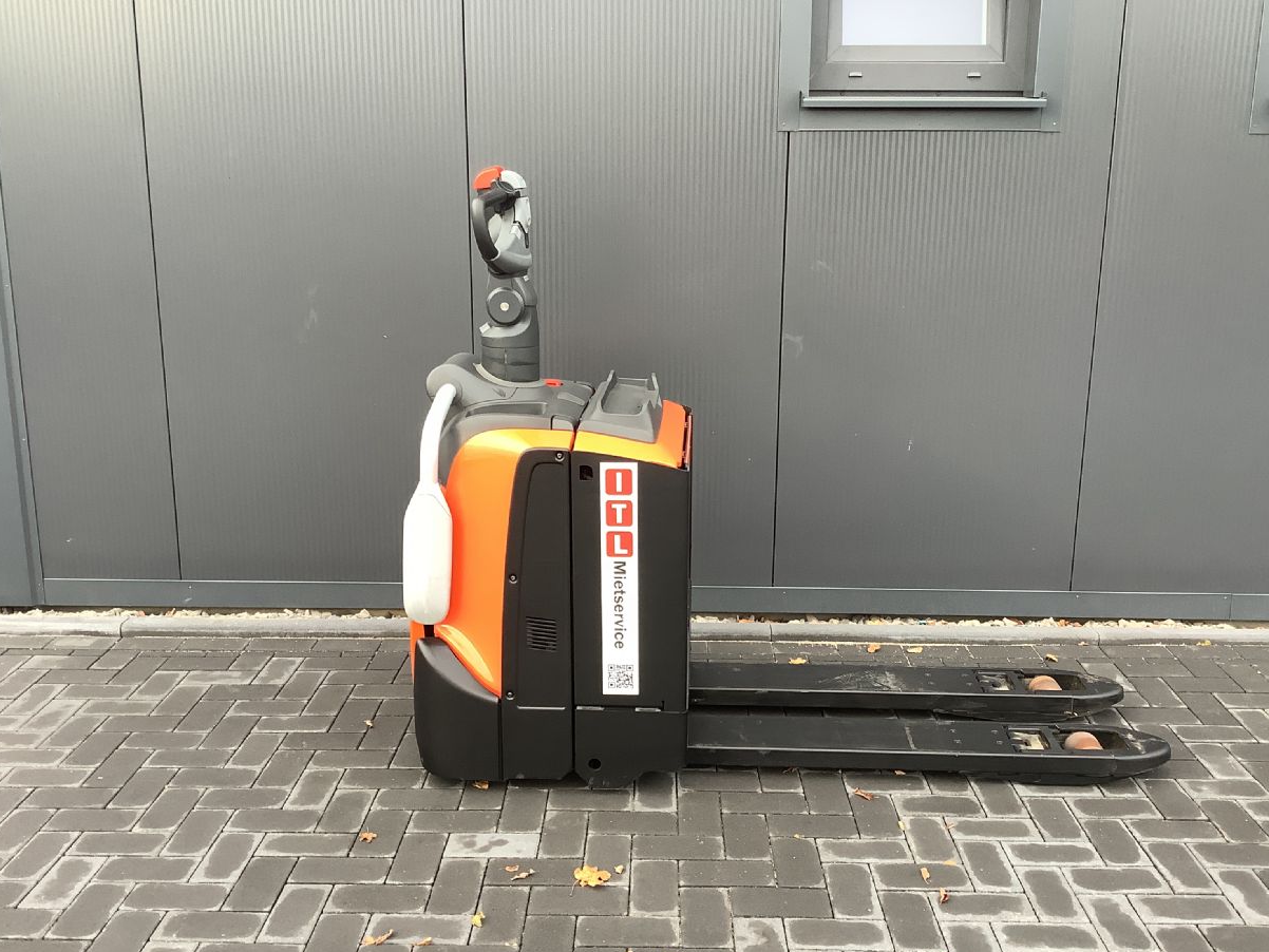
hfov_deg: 55.3
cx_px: 652
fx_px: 1210
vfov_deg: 43.0
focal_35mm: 33
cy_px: 473
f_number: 2.4
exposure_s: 1/120
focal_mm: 3.3
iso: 80
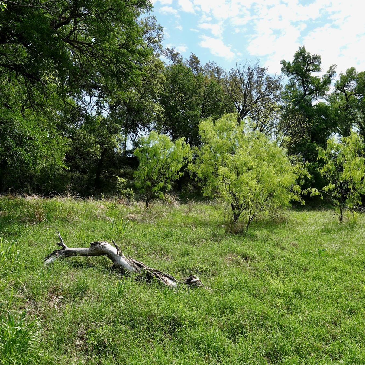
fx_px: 370
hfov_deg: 52.1
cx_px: 224
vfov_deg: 52.5
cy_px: 182
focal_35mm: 31
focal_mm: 8.8
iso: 100
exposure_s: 1/320
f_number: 4
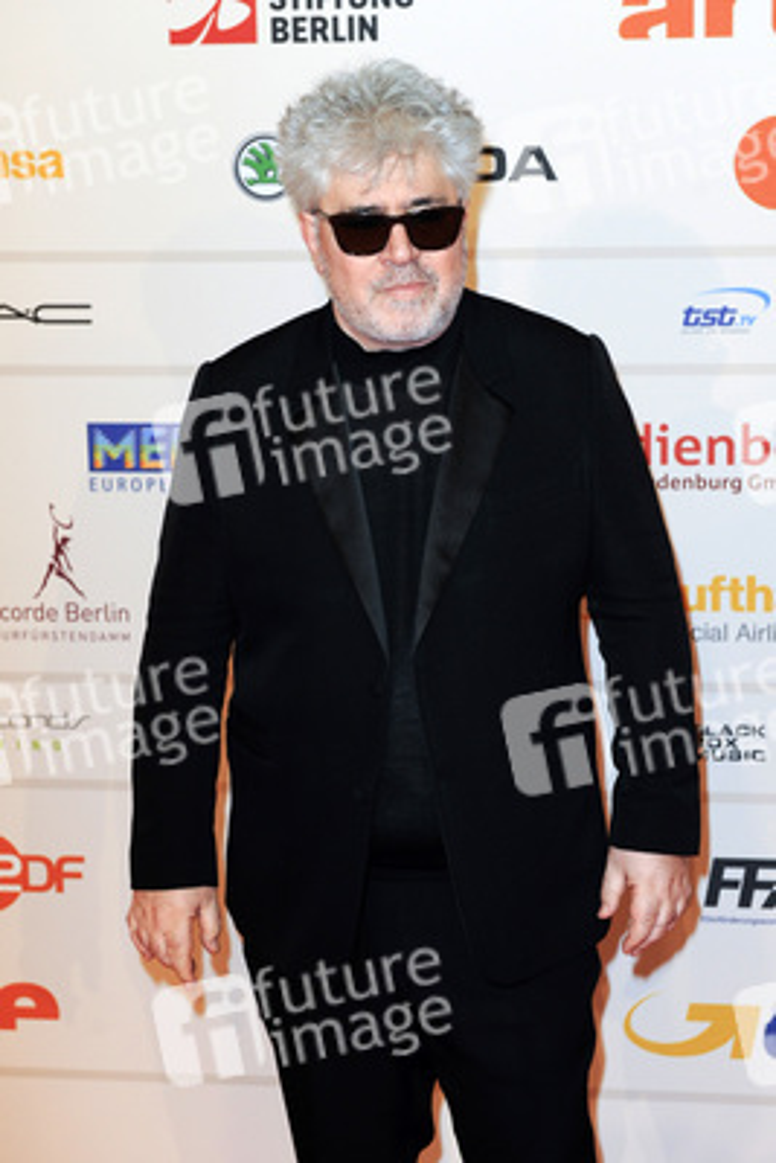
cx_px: 388
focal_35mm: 70
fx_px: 2261
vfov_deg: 28.8
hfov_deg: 19.5
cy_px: 582
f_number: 5.6
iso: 800
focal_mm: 70
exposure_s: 1/250
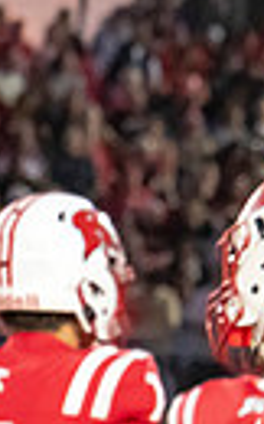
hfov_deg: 2.3
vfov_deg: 3.7
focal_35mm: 567
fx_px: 6542
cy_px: 517
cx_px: -254
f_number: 7.1
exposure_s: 1/250
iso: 10000
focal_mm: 125
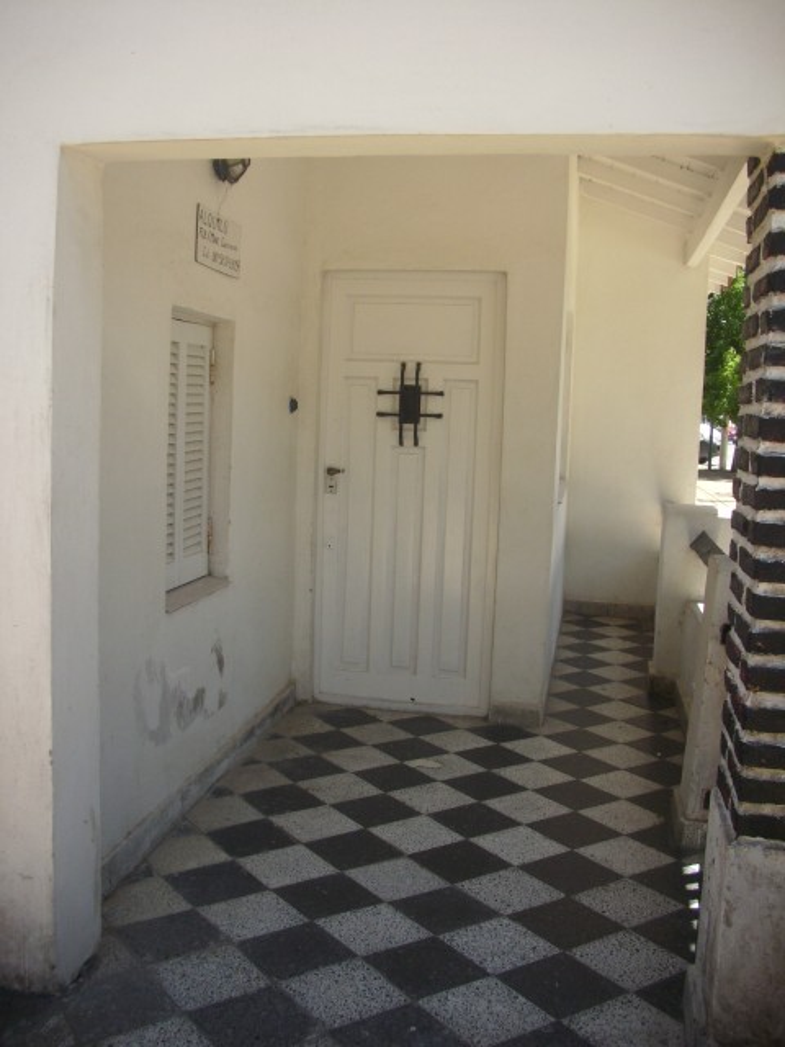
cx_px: 392
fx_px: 937
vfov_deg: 58.4
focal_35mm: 31
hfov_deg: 45.4
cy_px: 524
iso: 50
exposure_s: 1/419
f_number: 2.8
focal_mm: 6.2
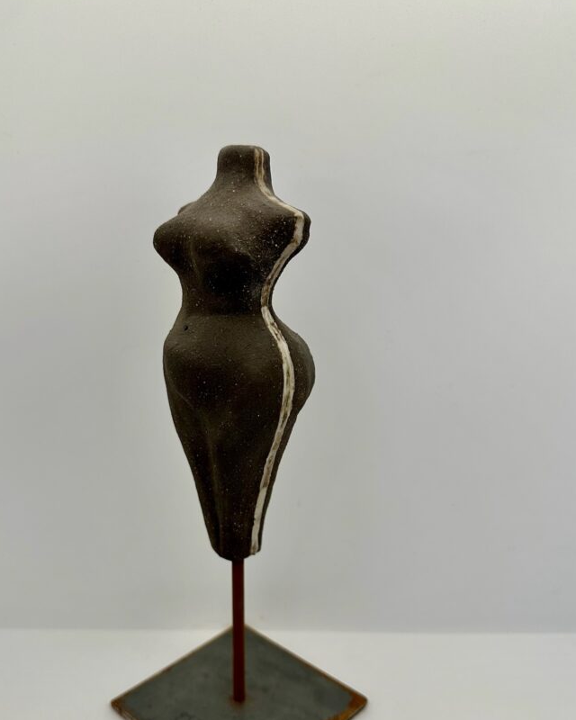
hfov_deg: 48.4
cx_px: 255
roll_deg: +0.1
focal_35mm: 30
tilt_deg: -16.8
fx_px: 639
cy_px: 422
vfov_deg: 58.4
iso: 80
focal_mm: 6.86
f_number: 1.78
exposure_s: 1/384
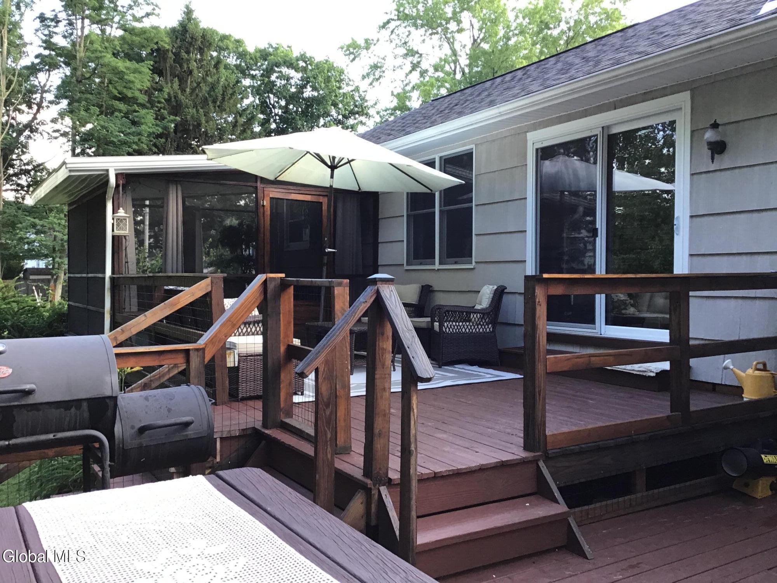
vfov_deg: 45.4
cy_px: 292
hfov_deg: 58.4
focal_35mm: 31
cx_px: 388
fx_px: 696
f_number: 2.4
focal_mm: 3.3
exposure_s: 1/40
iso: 25
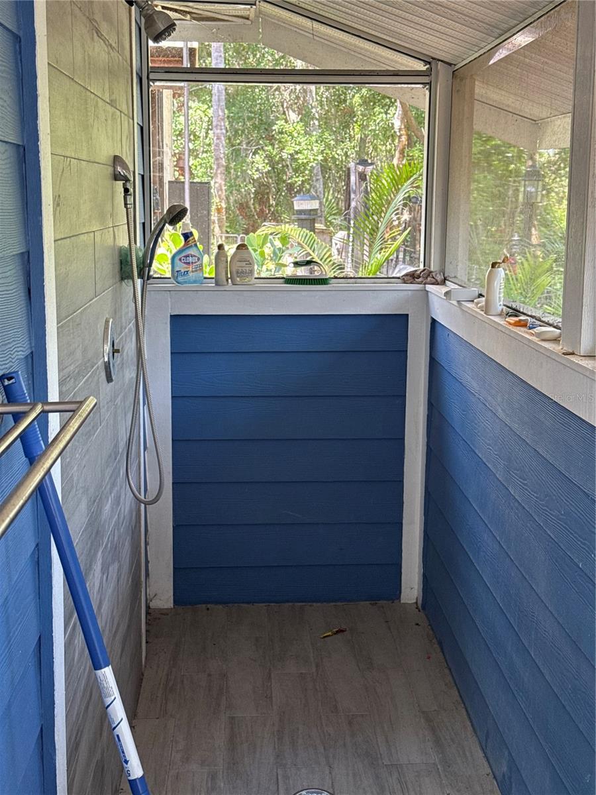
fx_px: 1102
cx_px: 298
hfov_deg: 30.3
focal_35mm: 48
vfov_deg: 39.7
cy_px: 398
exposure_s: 1/87
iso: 100
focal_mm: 6.76
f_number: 1.78
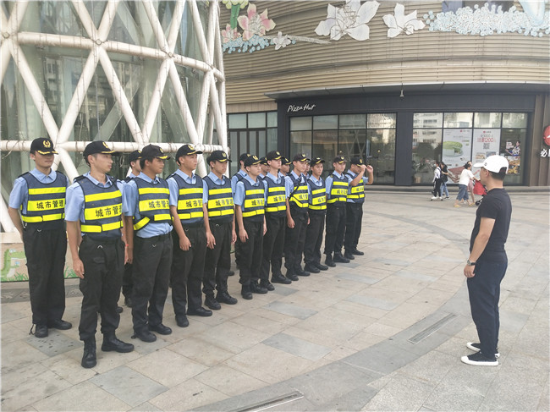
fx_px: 476
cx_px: 275
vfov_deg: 46.8
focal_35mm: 30
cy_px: 206
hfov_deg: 60.0
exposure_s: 1/397
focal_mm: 3.95
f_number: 1.8
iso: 51
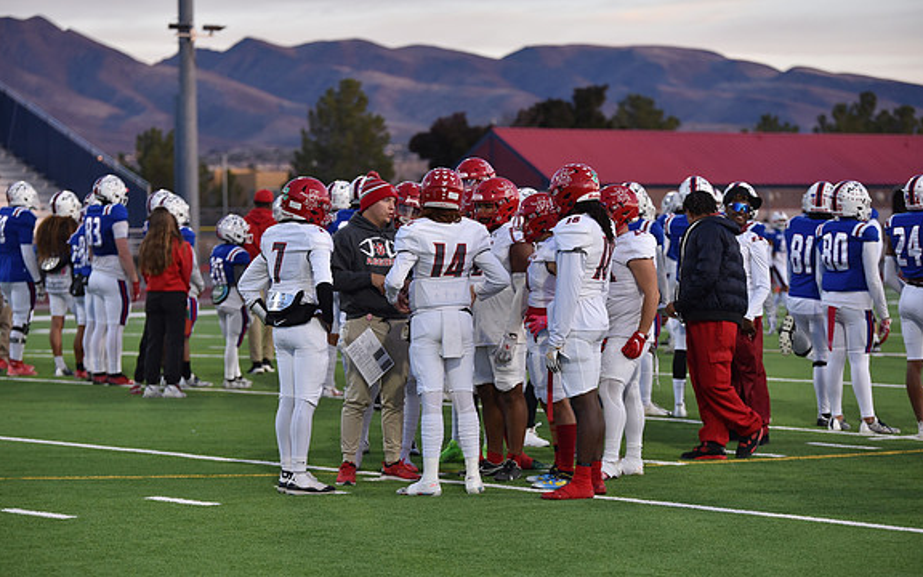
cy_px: 284
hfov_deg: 17.5
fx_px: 2993
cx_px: 462
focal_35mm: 119
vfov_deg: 11.0
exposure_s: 1/800
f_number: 2.8
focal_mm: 116
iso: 800
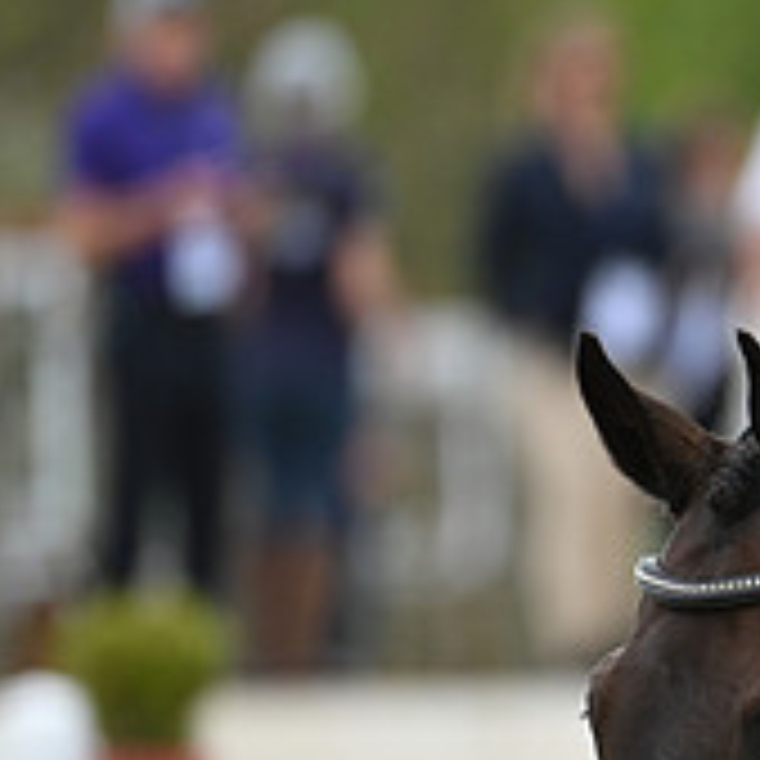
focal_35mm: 1167
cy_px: 609
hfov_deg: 1.5
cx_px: 1264
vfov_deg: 1.5
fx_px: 28988
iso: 640
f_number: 5.6
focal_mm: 400
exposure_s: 1/1600
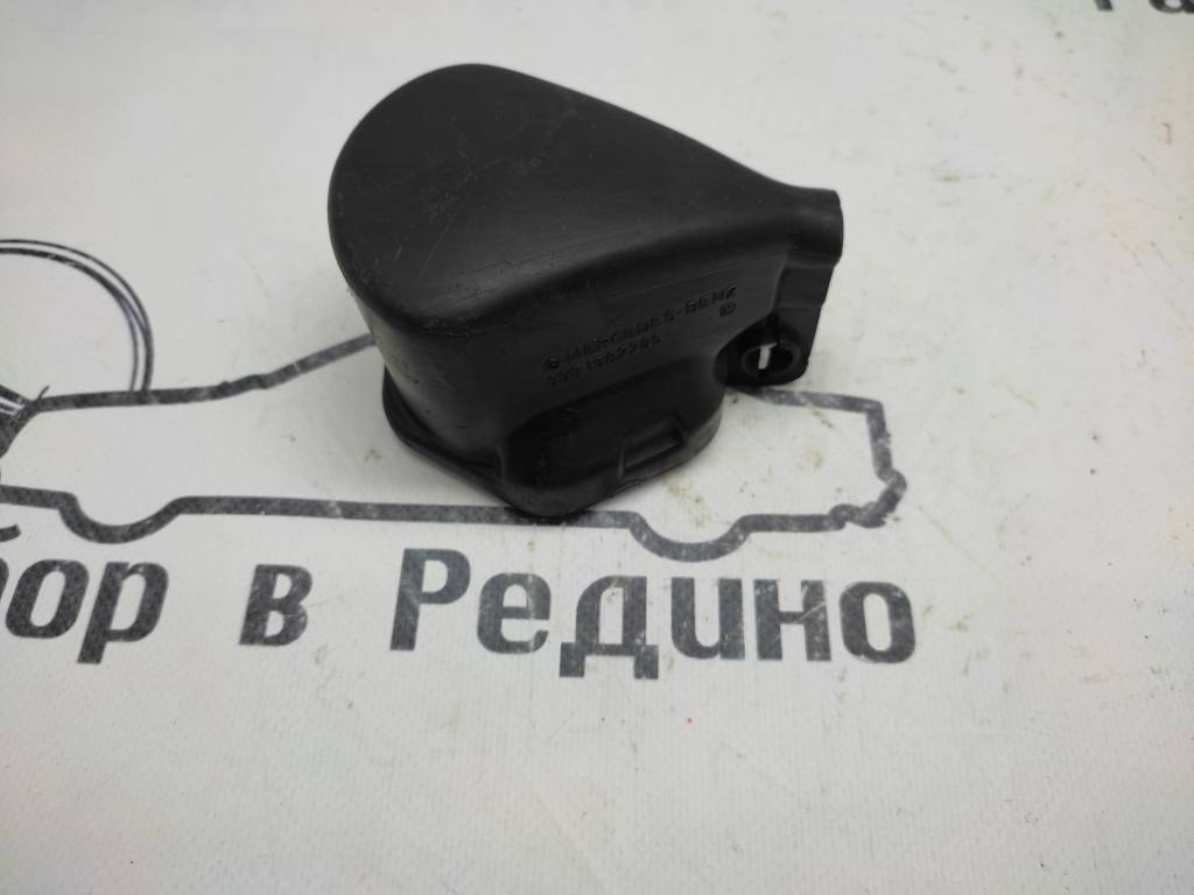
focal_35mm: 26
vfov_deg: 53.1
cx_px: 597
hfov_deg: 67.3
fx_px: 897
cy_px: 448
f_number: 1.79
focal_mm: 4.74
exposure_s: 1/121
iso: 100
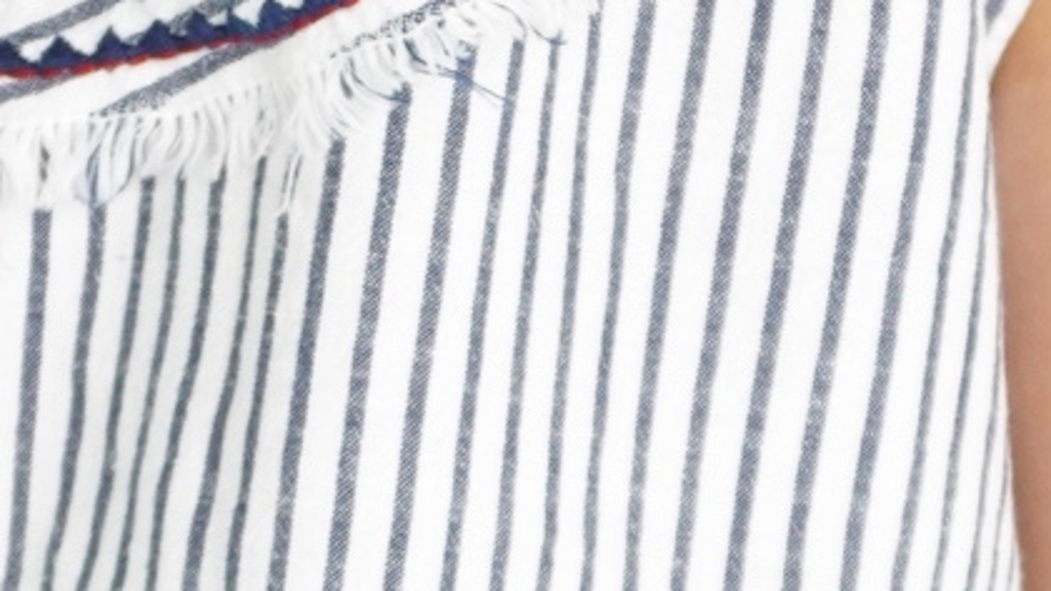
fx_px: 5089
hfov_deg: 11.7
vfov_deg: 6.6
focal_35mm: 183
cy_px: 794
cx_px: 168
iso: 1600
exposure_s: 1/200
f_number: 5
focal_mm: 23
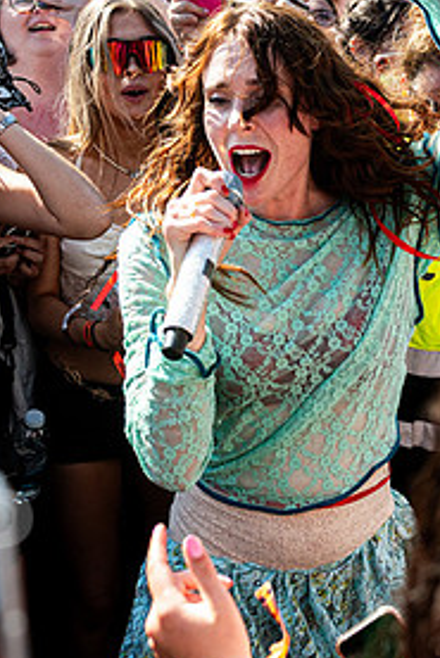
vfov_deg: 30.0
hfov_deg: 20.1
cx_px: 359
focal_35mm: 67
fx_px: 1227
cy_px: 279
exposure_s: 1/5000
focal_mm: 32
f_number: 4
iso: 400
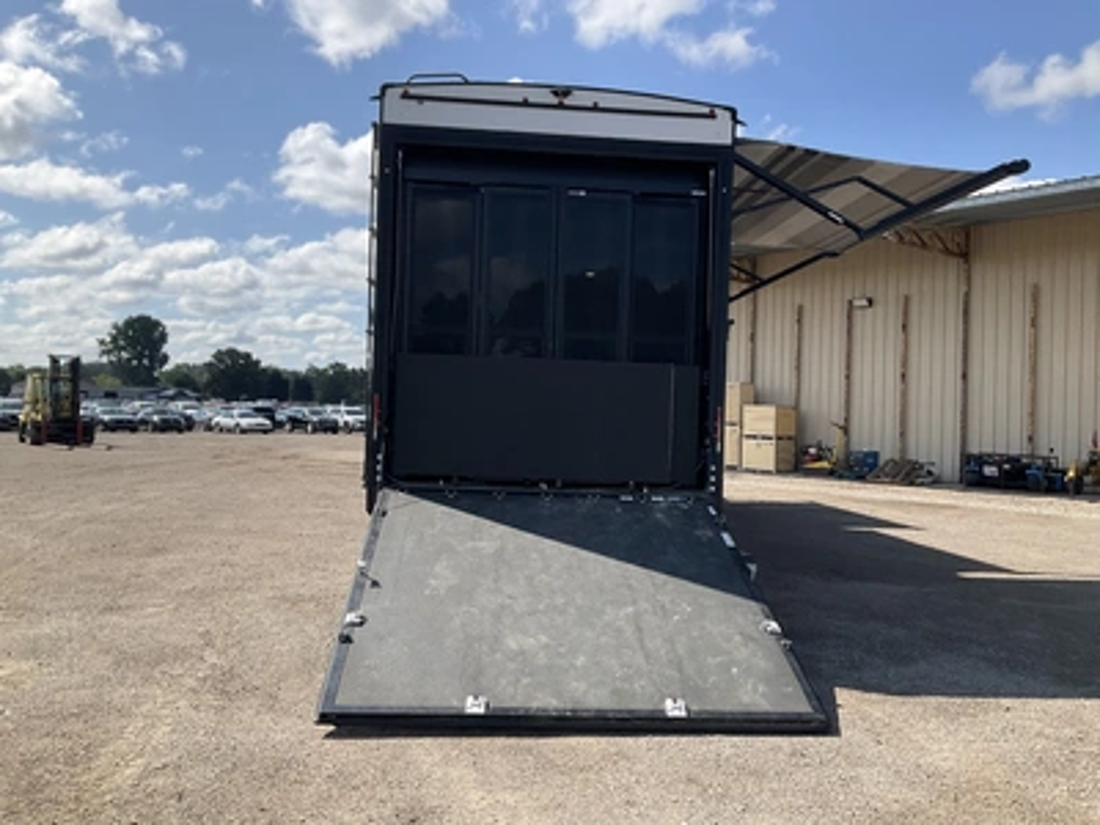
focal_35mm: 29
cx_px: 550
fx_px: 922
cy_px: 412
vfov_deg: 48.2
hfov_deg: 61.7
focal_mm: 3
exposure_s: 1/1675
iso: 25
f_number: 1.8
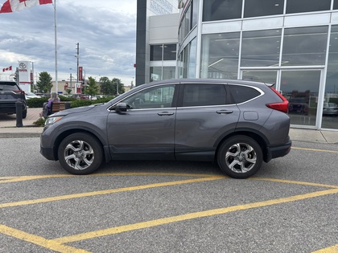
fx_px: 254
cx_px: 169
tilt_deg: -6.6
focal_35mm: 26
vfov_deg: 53.1
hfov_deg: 67.3
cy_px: 126
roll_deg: -2.3
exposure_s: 1/1667
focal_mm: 5.96
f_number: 1.6
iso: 50
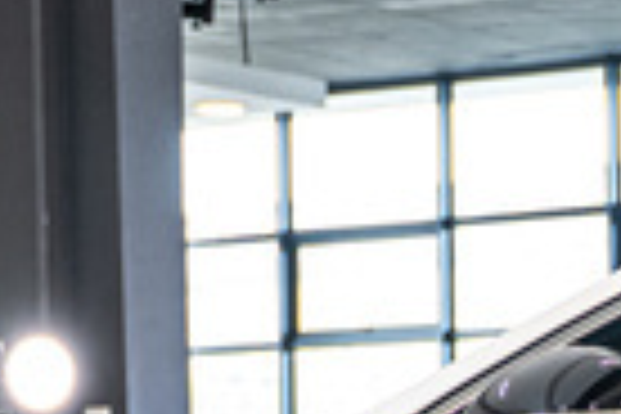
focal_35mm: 249
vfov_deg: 5.5
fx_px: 4290
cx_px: 1118
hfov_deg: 8.0
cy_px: 680
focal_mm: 33.5
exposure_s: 1/160
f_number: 2.8
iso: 640
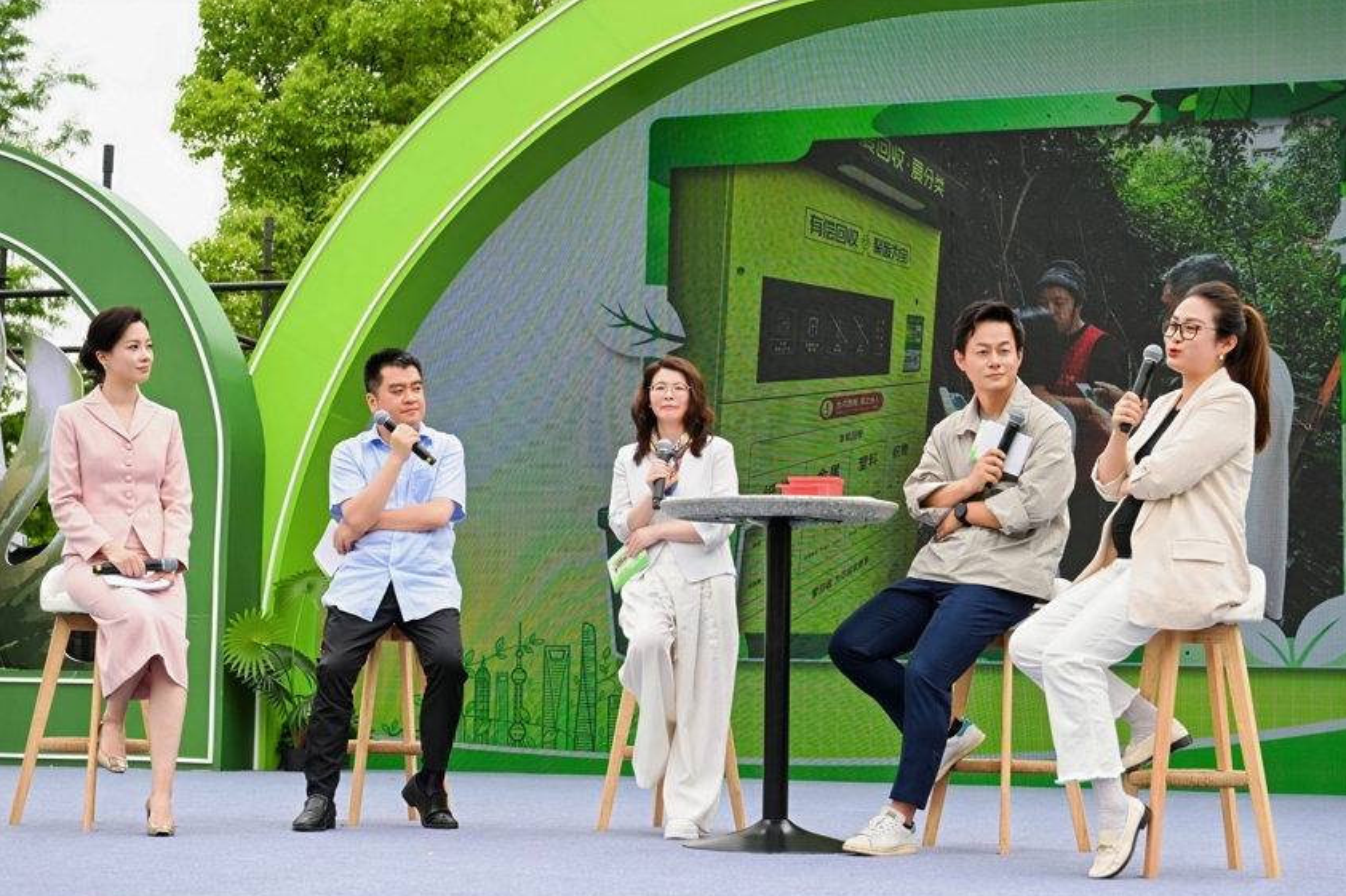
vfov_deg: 21.9
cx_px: 718
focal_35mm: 62
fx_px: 2318
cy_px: 476
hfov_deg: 32.4
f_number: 5
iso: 100
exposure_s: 1/200
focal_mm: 58
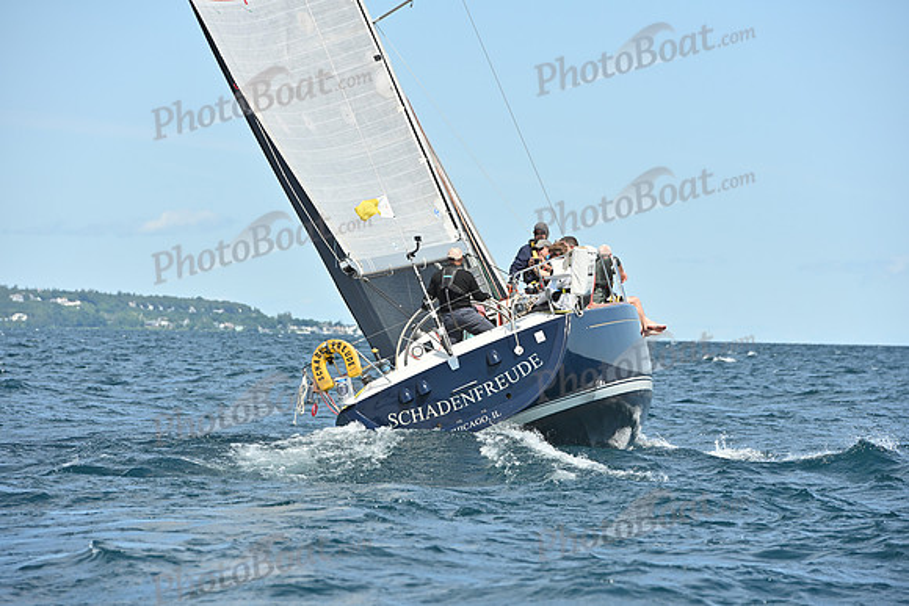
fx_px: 5051
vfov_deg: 6.9
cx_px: 454
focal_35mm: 200
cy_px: 303
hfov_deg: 10.3
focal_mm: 200
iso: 320
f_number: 7.1
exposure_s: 1/1250
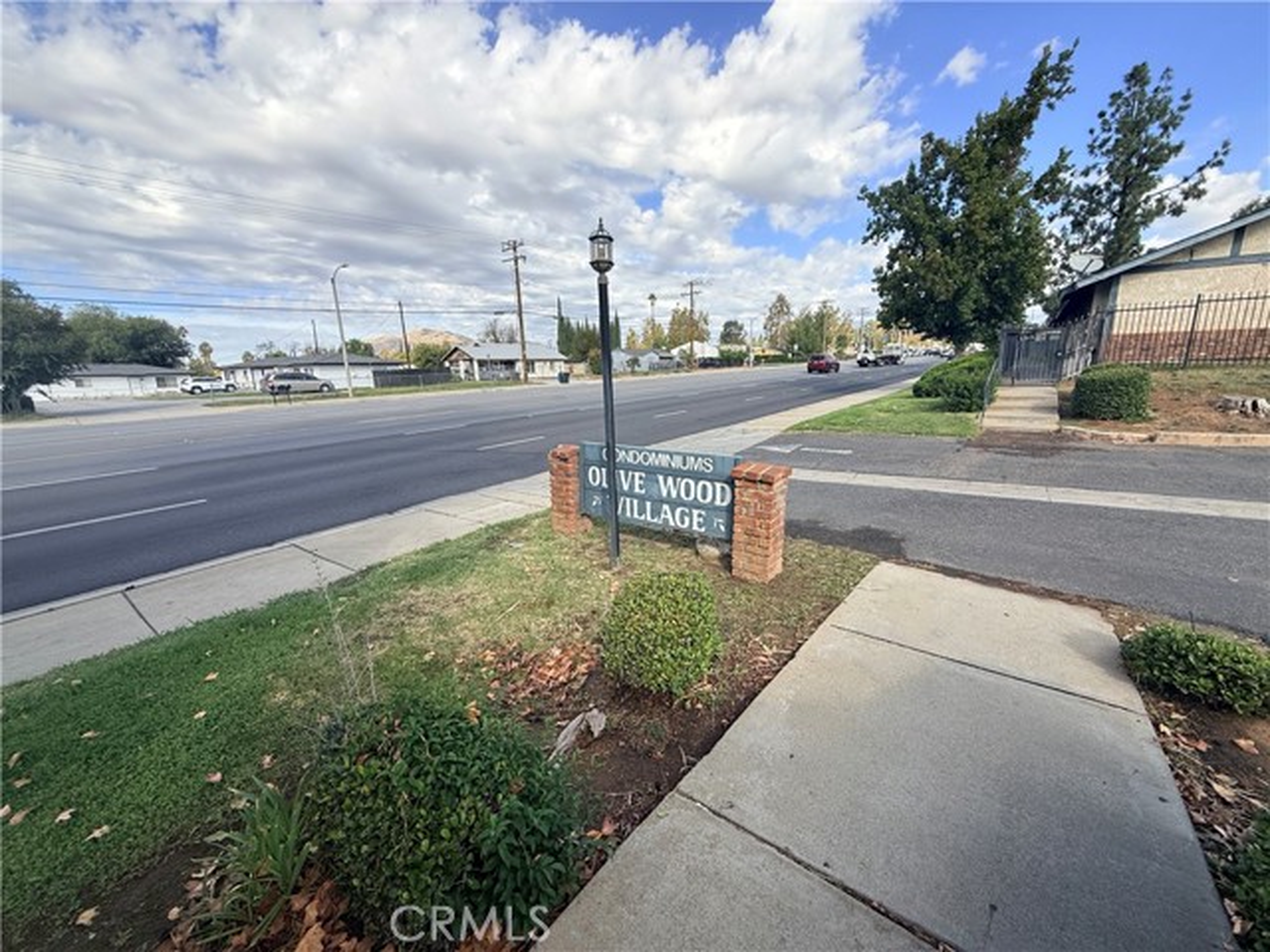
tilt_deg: -11.5
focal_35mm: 14
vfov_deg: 85.7
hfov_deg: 102.1
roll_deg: +1.5
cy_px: 476
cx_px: 635
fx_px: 514
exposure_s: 1/1167
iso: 50
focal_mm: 2.22
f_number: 2.2
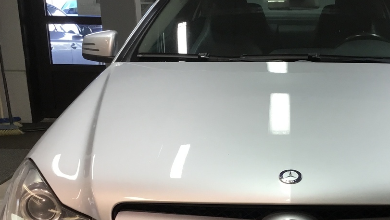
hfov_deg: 34.2
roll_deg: +0.4
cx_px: 288
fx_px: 620
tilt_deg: -18.3
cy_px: 208
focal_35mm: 60
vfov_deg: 19.6
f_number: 2.4
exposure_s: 1/33
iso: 32
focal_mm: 3.3
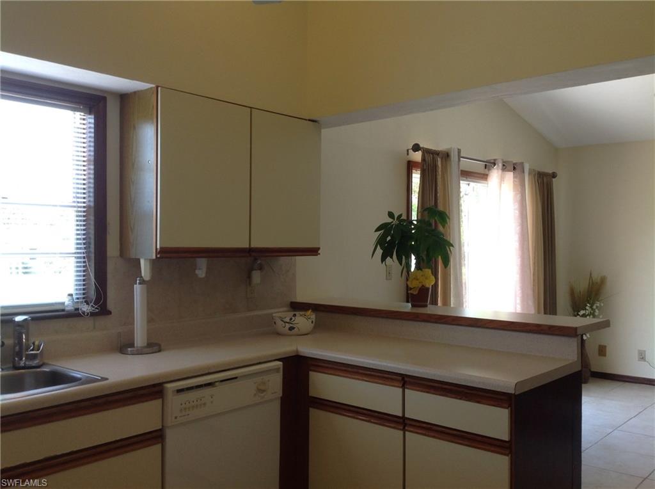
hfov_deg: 52.7
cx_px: 328
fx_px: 661
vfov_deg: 40.6
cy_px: 244
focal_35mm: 35
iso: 50
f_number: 2.4
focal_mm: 4.28
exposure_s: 1/60
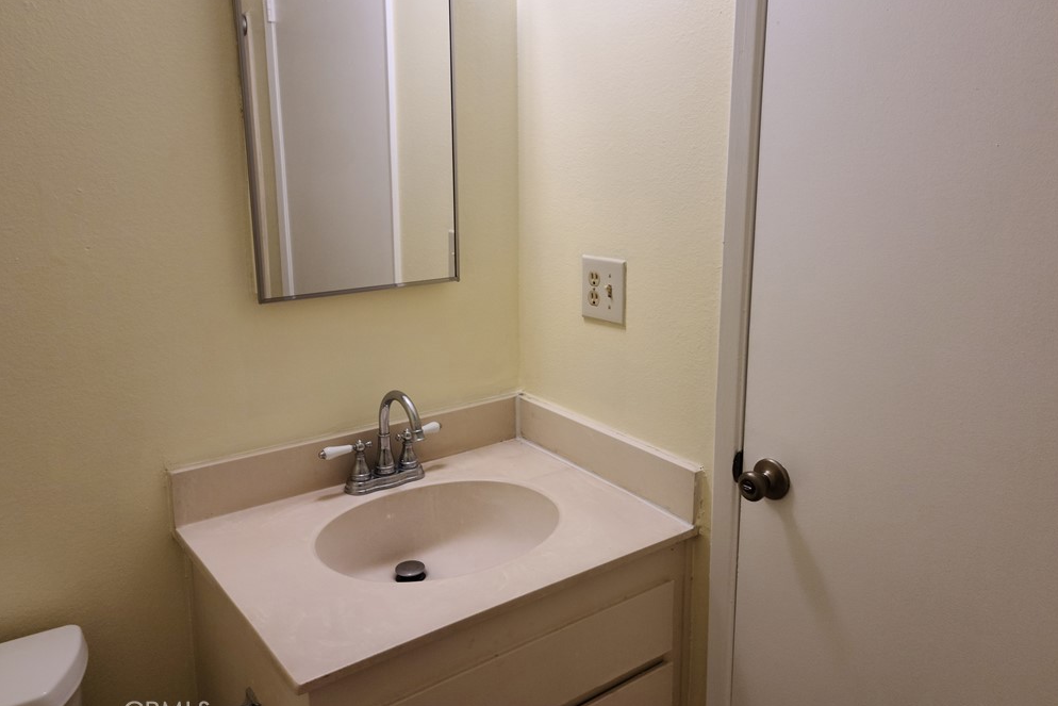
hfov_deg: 61.9
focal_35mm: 30
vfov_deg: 43.6
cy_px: 317
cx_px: 526
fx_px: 882
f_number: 2
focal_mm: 5.9
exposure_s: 1/60
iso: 50
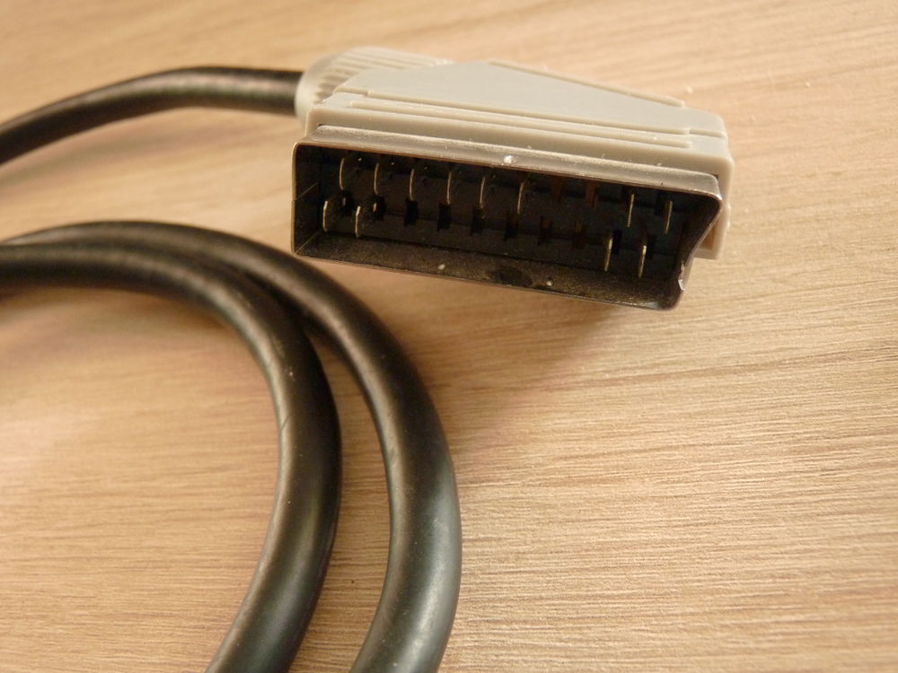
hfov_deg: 50.1
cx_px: 449
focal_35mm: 37
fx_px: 960
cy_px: 336
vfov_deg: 38.7
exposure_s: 1/13
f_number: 3
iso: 400
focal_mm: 6.5
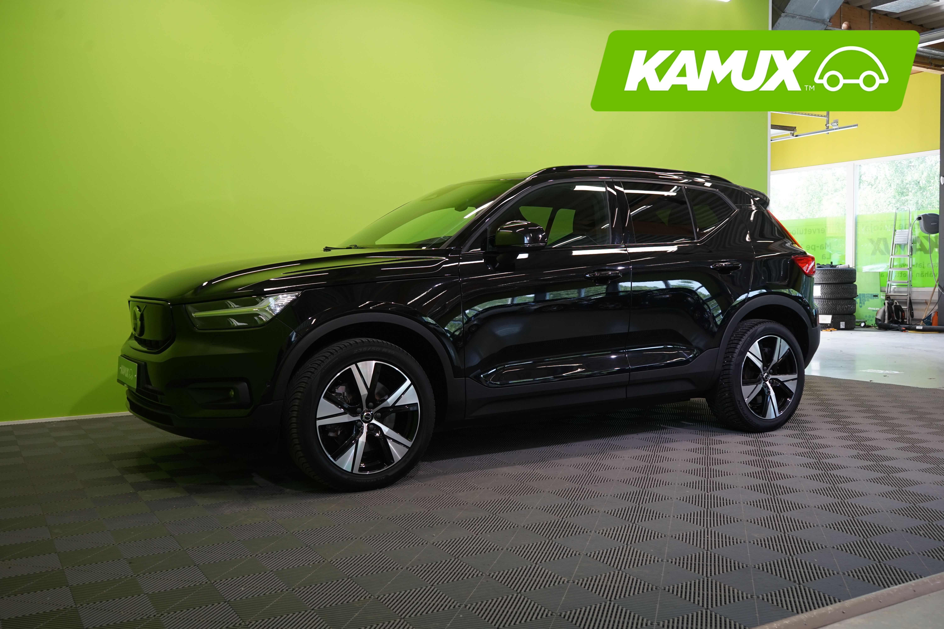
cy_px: 314
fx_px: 865
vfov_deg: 40.0
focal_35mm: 33
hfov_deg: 57.2
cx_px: 472
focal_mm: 33
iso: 500
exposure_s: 1/40
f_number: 6.3
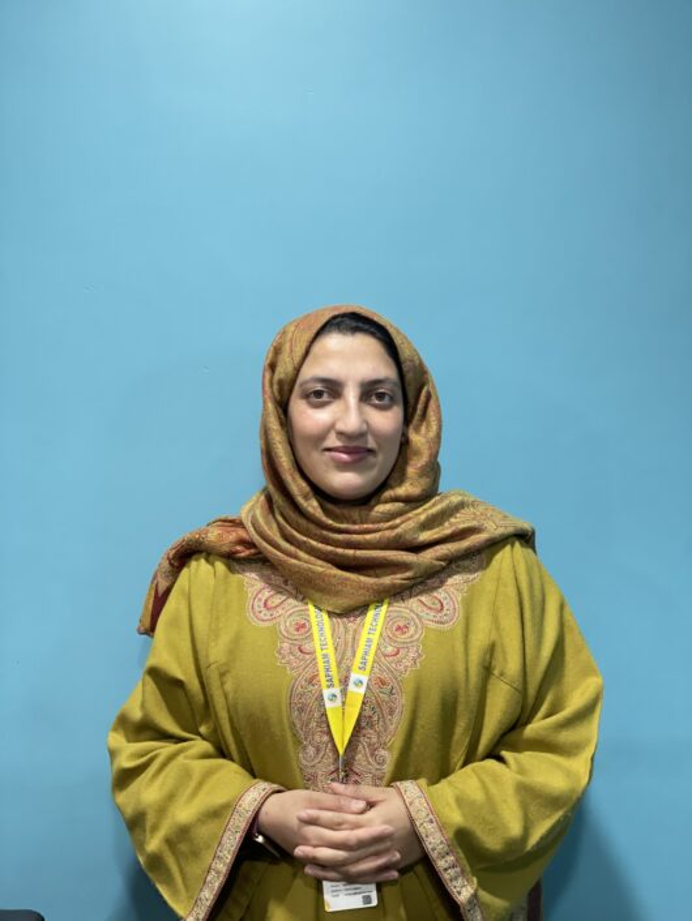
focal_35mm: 52
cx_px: 346
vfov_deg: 36.8
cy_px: 460
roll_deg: -0.1
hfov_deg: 28.0
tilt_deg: -1.9
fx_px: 1385
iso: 250
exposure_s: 1/33
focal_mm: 6
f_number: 2
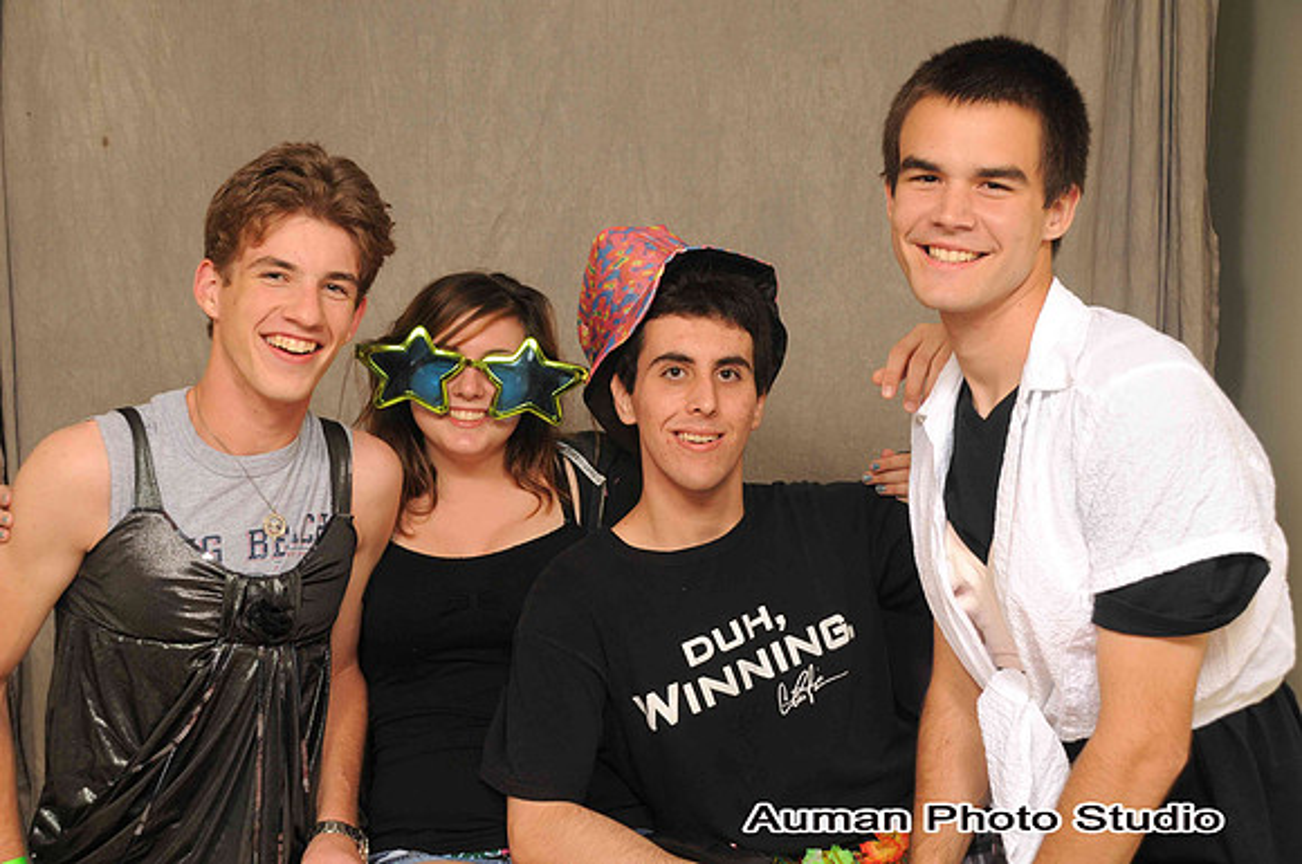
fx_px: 2059
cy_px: 432
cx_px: 651
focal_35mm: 57
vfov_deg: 23.7
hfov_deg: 35.1
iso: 200
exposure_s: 1/125
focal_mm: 38
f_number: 6.3
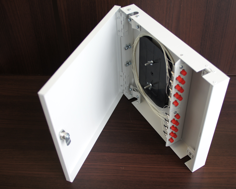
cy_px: 94
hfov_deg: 44.6
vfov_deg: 36.5
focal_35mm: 41
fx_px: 286
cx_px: 137
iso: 160
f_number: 3.5
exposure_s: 1/40
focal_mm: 24
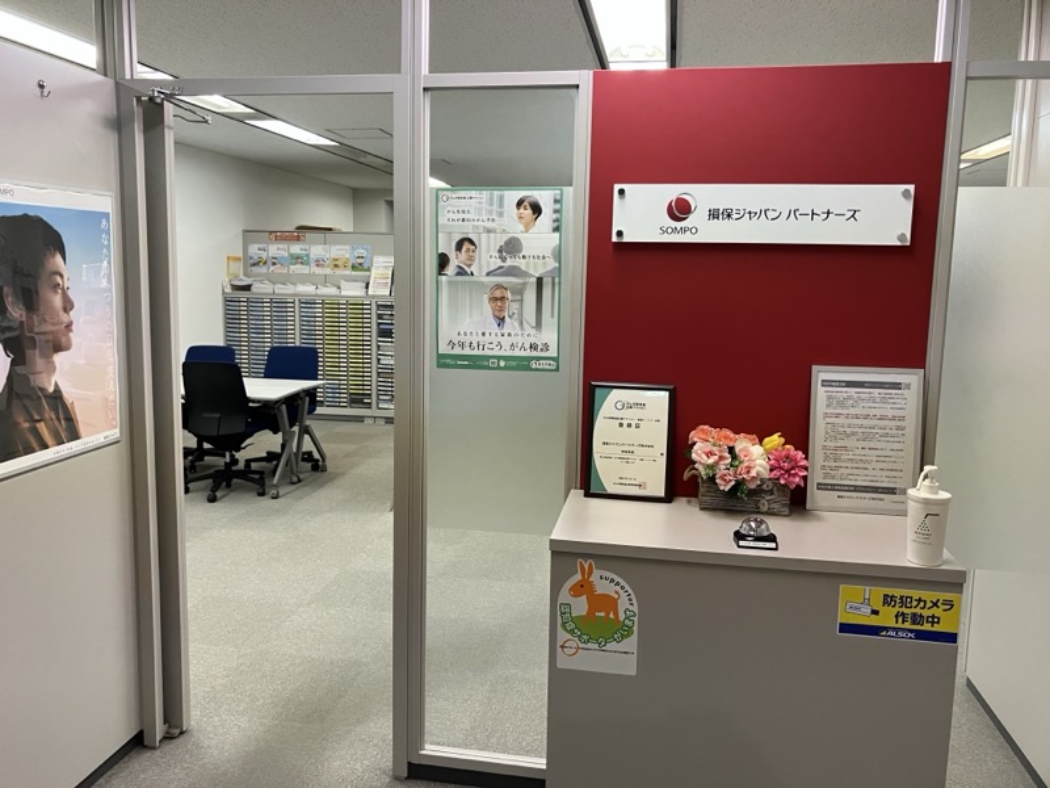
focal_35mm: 28
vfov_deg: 49.7
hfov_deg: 63.4
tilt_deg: -6.8
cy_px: 394
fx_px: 849
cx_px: 525
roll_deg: -0.8
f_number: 1.8
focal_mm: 3.99
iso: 100
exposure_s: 1/60
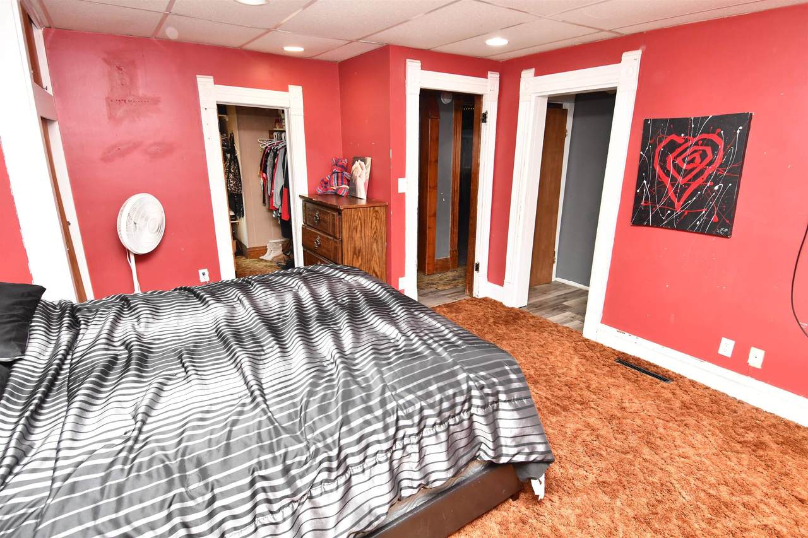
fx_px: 404
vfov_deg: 67.4
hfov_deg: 90.0
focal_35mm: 18
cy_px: 269
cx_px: 404
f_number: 8
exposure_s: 1/60
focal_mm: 12
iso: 1600
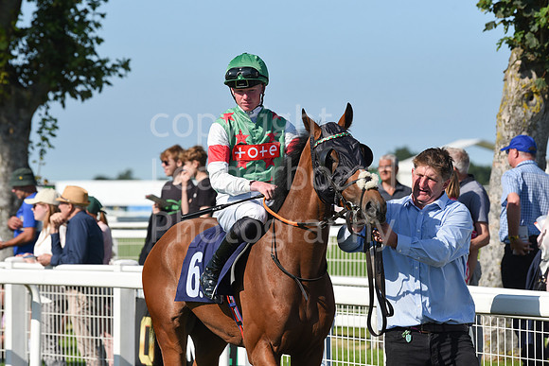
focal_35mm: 200
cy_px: 183
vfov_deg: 6.9
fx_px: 3051
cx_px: 274
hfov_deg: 10.3
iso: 400
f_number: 6.3
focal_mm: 200
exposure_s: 1/2500
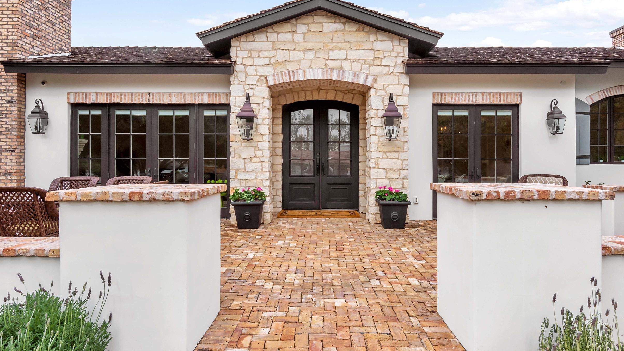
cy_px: 146
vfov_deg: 52.0
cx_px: 319
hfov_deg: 82.1
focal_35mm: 22
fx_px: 358
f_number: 9
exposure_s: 1/320
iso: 250
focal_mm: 11
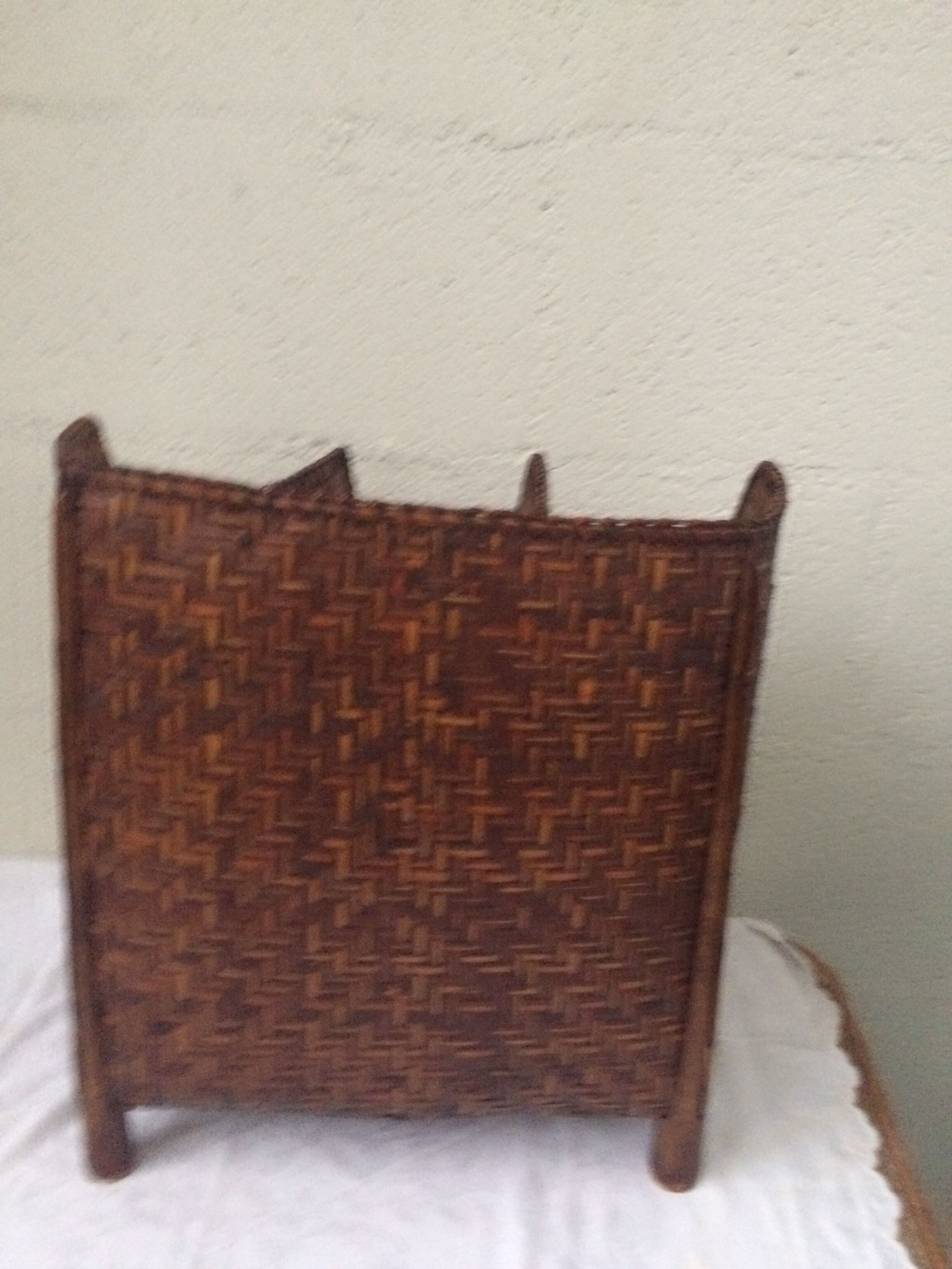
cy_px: 634
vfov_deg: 61.7
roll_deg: -2.1
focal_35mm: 29
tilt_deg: -20.2
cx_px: 476
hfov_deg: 48.2
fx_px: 1063
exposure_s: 1/17
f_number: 2.2
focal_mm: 4.15
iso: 500
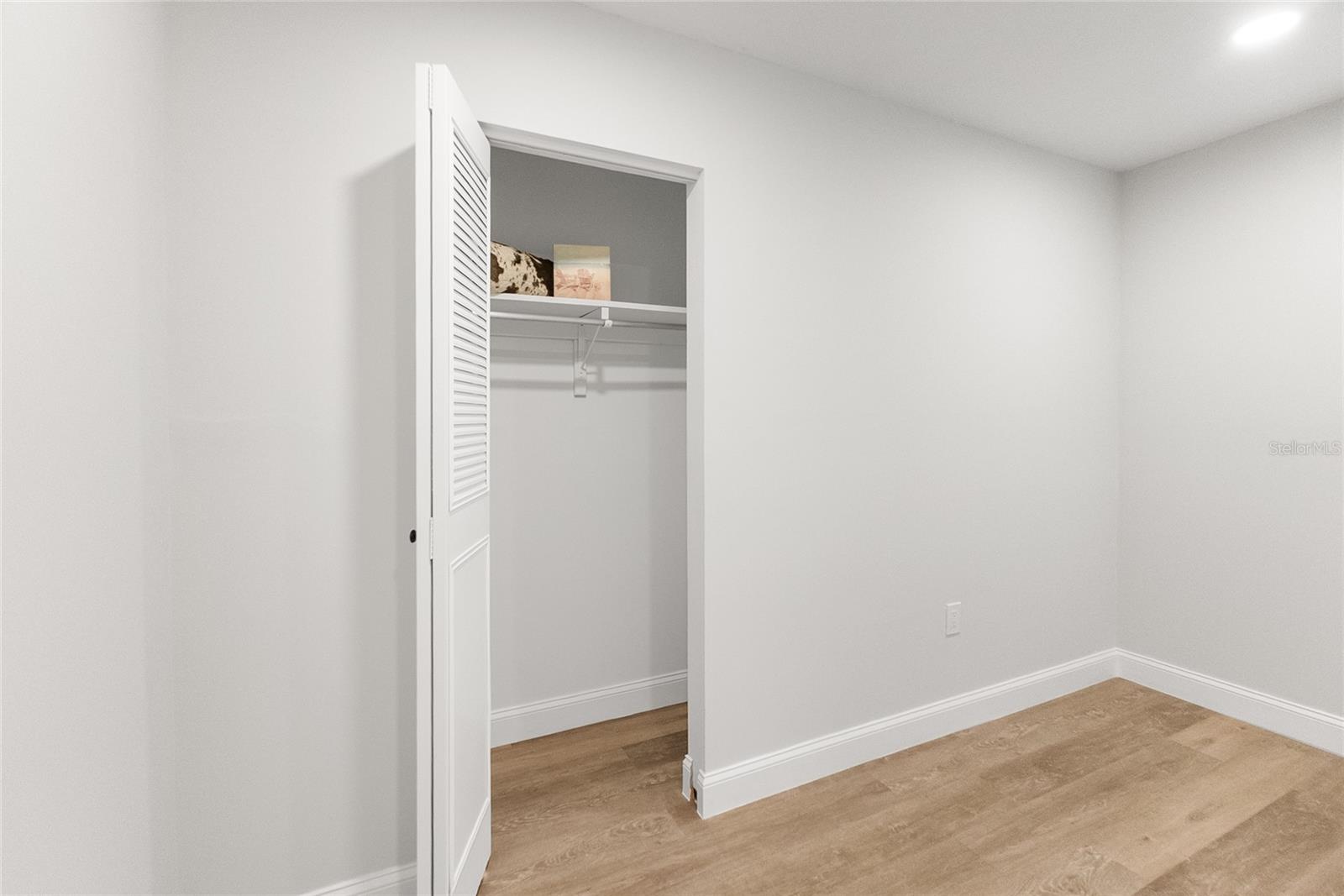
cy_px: 448
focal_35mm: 15
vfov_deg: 77.3
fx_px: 560
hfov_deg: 100.4
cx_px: 672
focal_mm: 10
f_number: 4
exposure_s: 1/350
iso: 2000
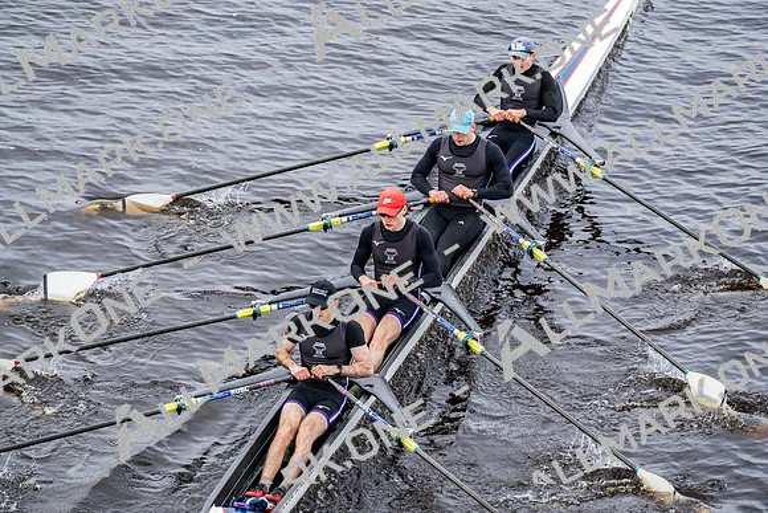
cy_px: 256
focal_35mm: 194
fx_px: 4139
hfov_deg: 10.6
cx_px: 384
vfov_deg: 7.1
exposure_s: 1/2000
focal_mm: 194
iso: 500
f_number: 2.8
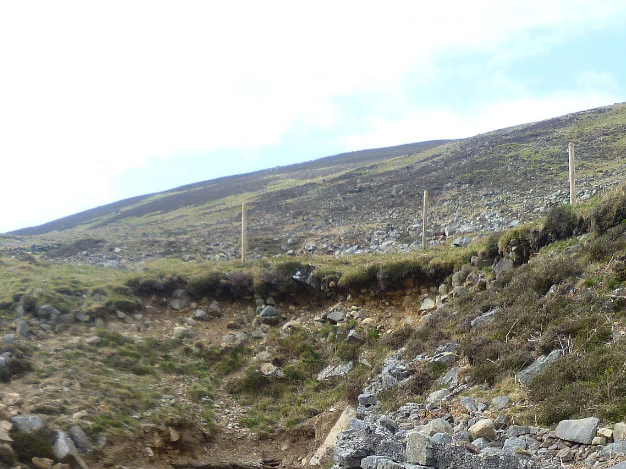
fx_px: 1139
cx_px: 399
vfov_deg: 21.6
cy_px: 558
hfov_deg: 30.6
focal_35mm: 63
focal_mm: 5
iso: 80
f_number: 2.8
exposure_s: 1/400
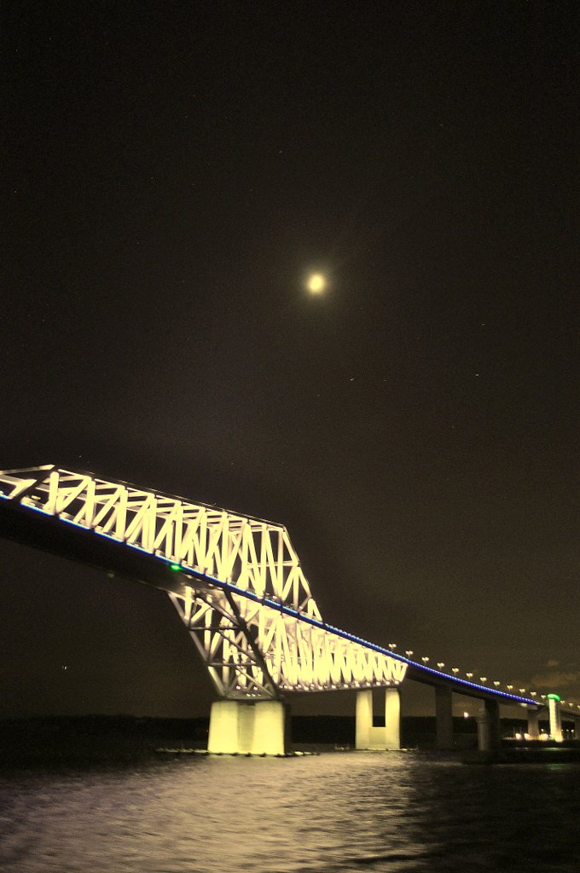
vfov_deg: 49.6
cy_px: 436
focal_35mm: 39
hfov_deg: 34.1
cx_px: 290
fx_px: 945
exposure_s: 1/3
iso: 1600
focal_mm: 26
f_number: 4.2
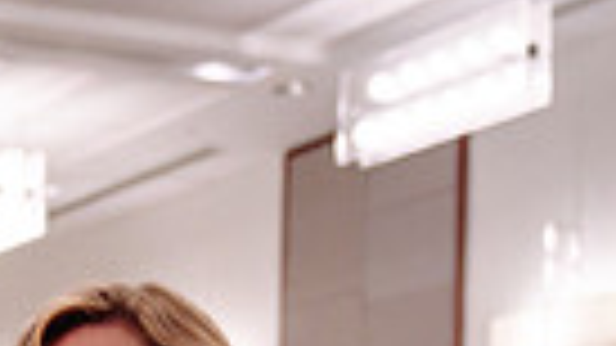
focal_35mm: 121
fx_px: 1976
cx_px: -418
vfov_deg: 9.1
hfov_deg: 15.7
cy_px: 796
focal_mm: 26
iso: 1600
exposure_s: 1/80
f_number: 2.8
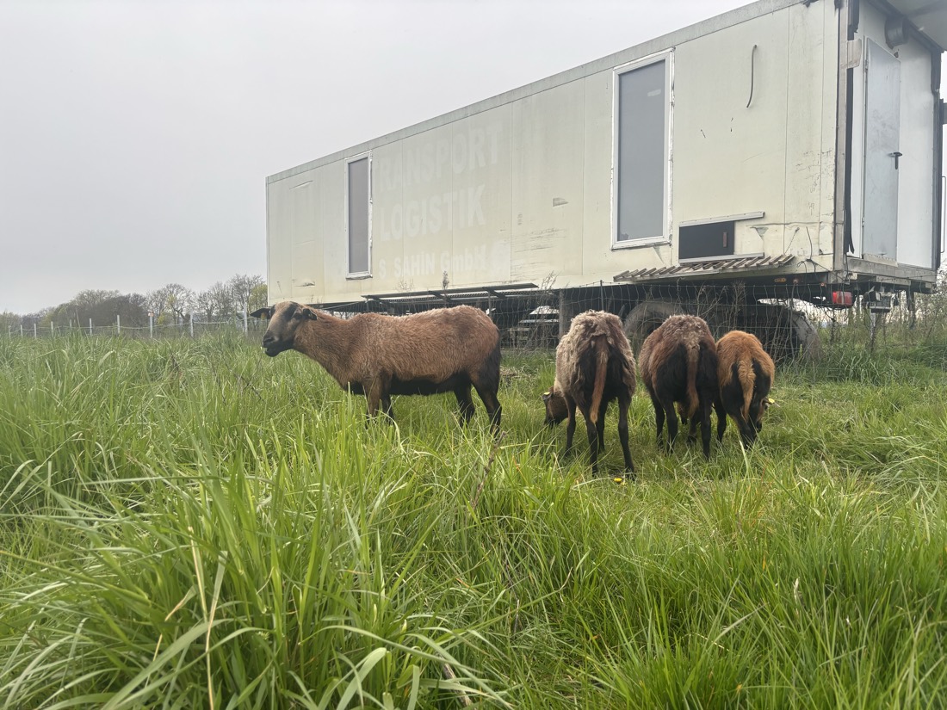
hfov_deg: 67.3
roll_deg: -0.4
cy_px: 355
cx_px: 474
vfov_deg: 53.1
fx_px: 711
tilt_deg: -2.7
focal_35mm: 26
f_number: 1.6
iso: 50
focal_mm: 5.96
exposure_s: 1/377
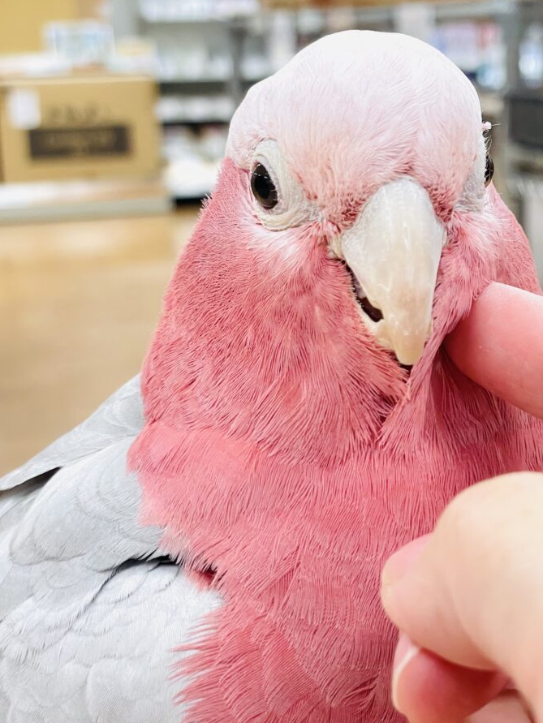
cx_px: 430
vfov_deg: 27.8
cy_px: 363
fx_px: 1463
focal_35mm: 70
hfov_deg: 20.8
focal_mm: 6
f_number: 2
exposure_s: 1/99
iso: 125
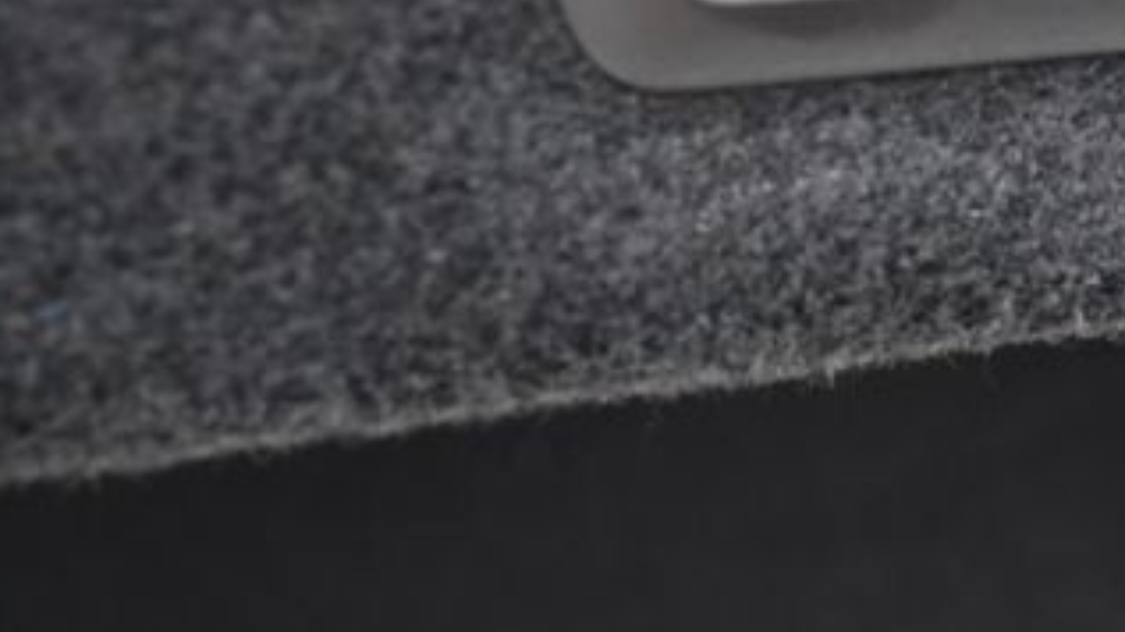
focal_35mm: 110
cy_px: -92
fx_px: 3280
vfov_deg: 10.8
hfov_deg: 19.1
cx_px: 1033
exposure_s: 1/250
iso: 720
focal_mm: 26
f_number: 4.2
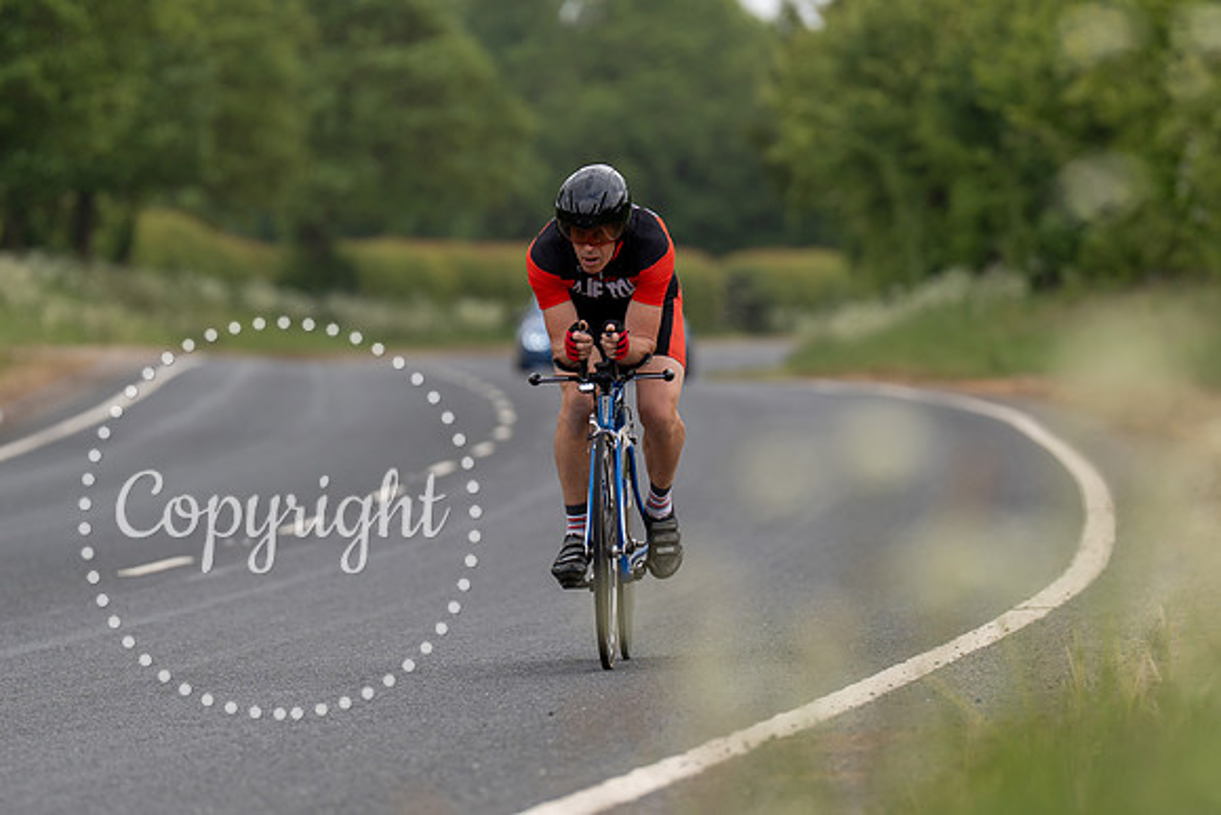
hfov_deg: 6.6
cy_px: 375
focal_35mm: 313
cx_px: 660
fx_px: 10601
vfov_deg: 4.4
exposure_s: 1/1250
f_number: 3.2
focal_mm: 200
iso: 160
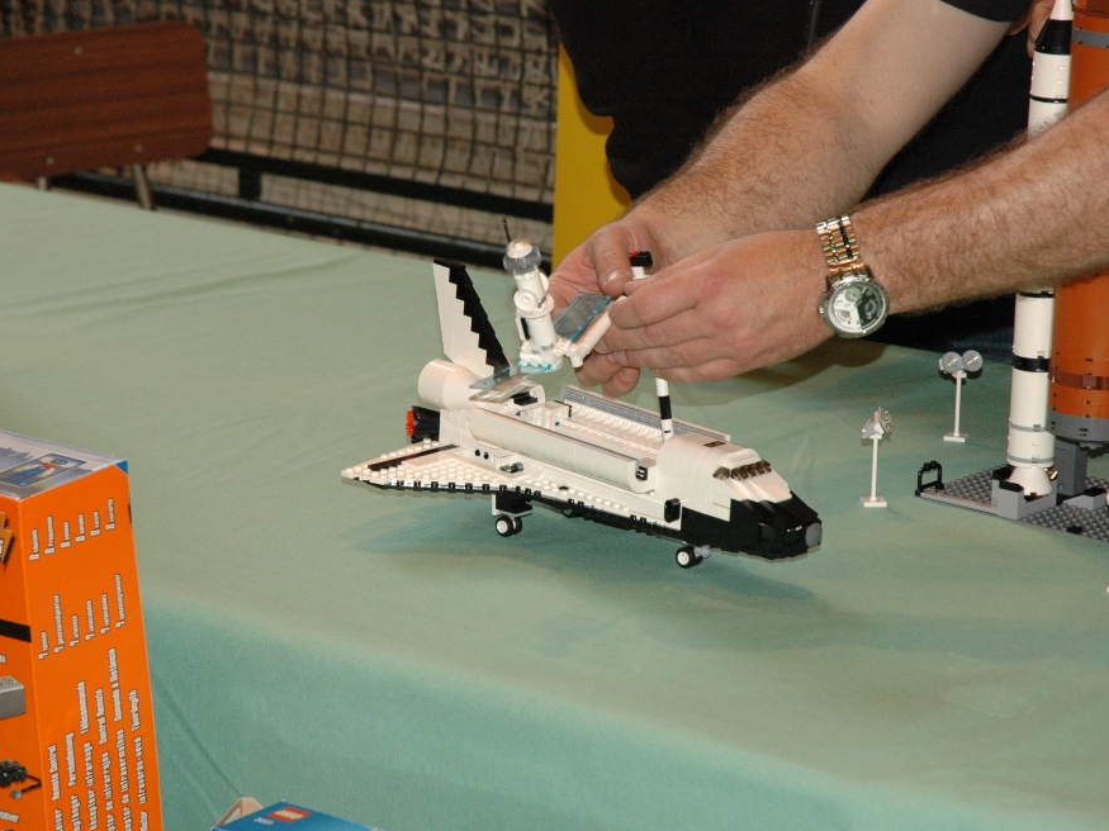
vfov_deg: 12.6
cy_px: 422
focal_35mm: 118
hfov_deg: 16.7
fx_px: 3780
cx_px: 586
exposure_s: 1/50
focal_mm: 70
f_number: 7.1
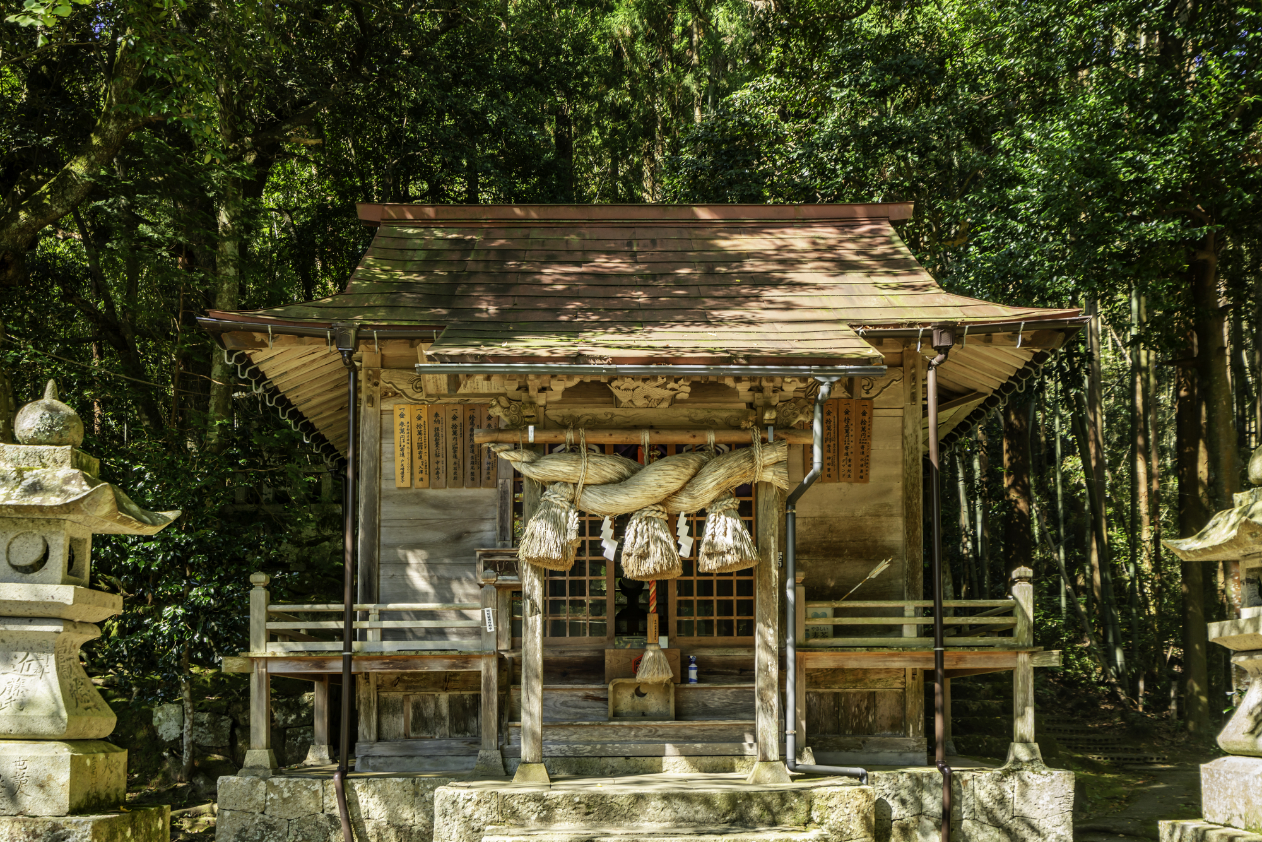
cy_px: 421
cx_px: 631
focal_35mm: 35
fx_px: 1227
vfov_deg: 37.9
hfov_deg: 54.4
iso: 160
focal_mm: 35
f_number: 5.6
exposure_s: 1/80
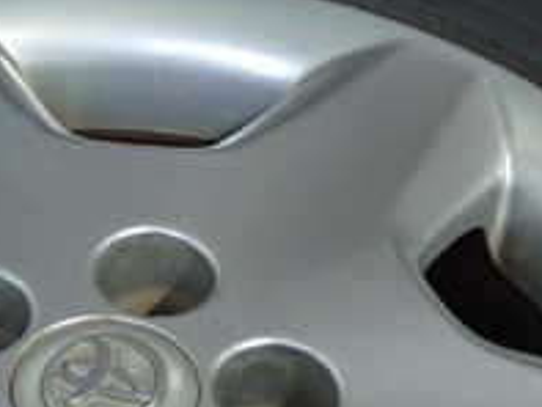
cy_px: 525
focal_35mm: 125
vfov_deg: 11.6
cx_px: 99
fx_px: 1958
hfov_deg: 15.6
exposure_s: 1/40
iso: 640
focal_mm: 7.31
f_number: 2.8
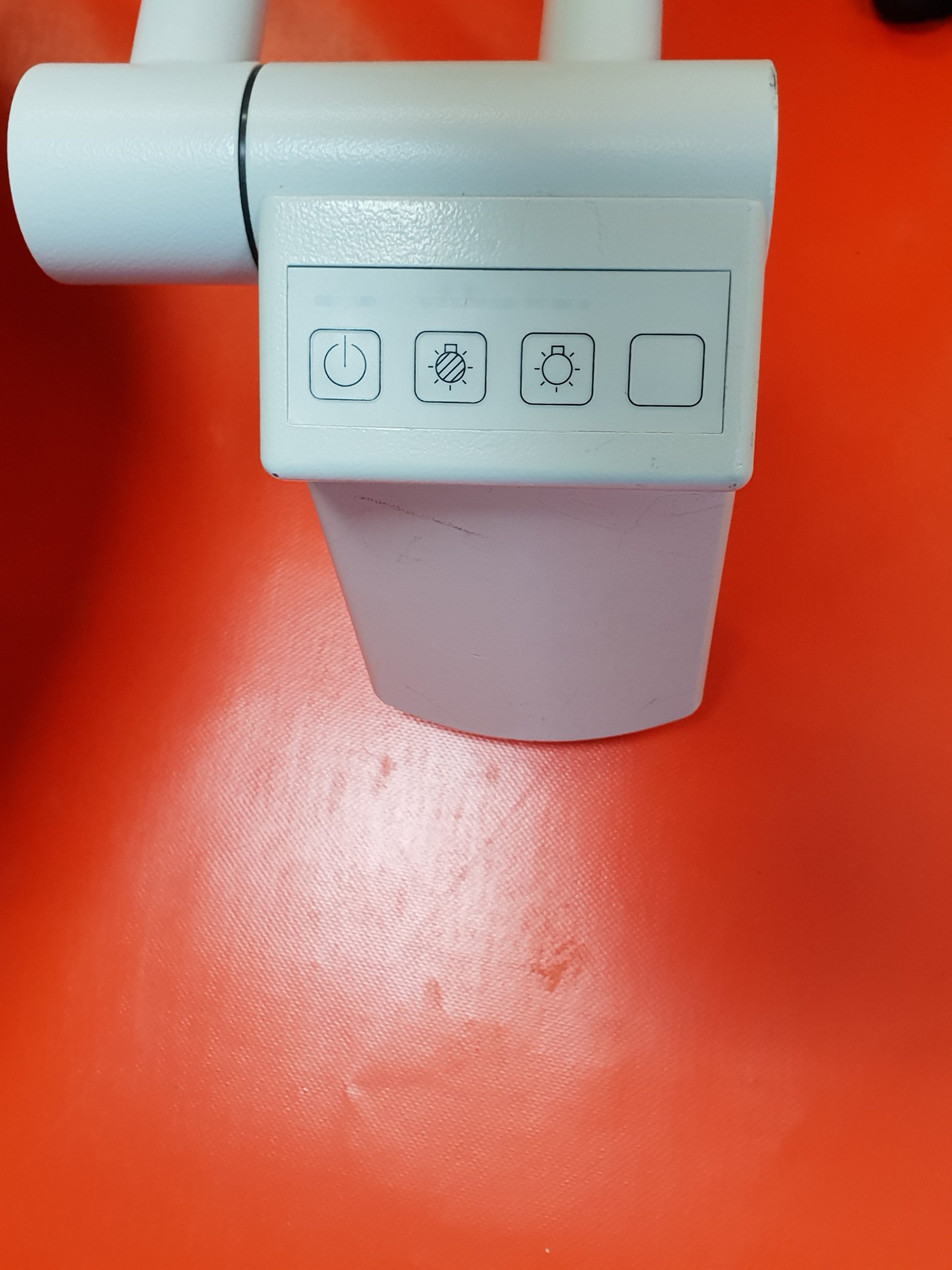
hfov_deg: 51.3
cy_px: 612
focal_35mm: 27
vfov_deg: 65.3
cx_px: 494
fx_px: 990
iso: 250
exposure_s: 1/50
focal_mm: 4.3
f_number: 2.4
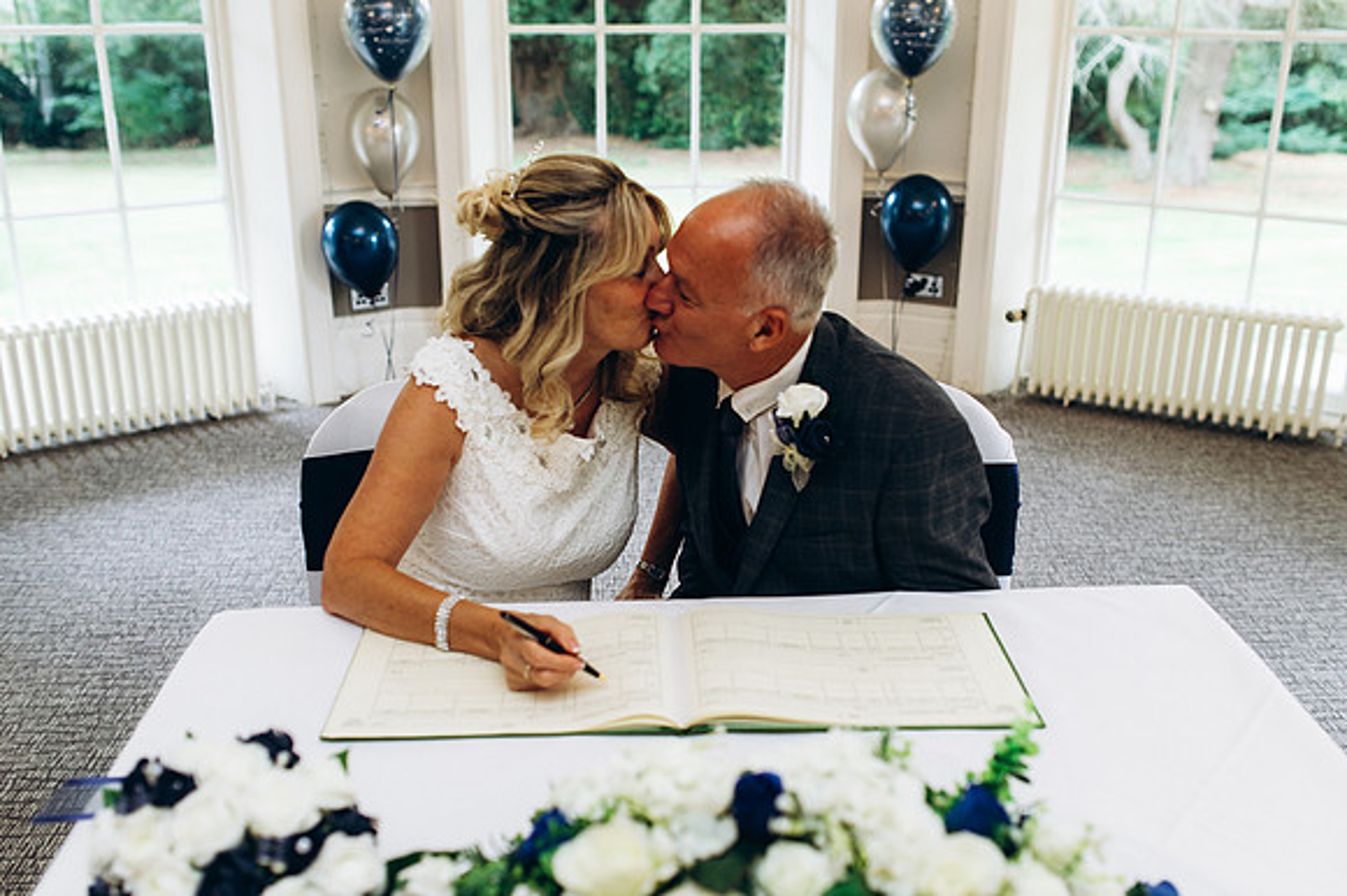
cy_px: 448
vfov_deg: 37.8
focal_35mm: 35
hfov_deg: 54.5
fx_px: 1309
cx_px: 674
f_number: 2.8
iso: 160
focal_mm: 35
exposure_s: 1/100
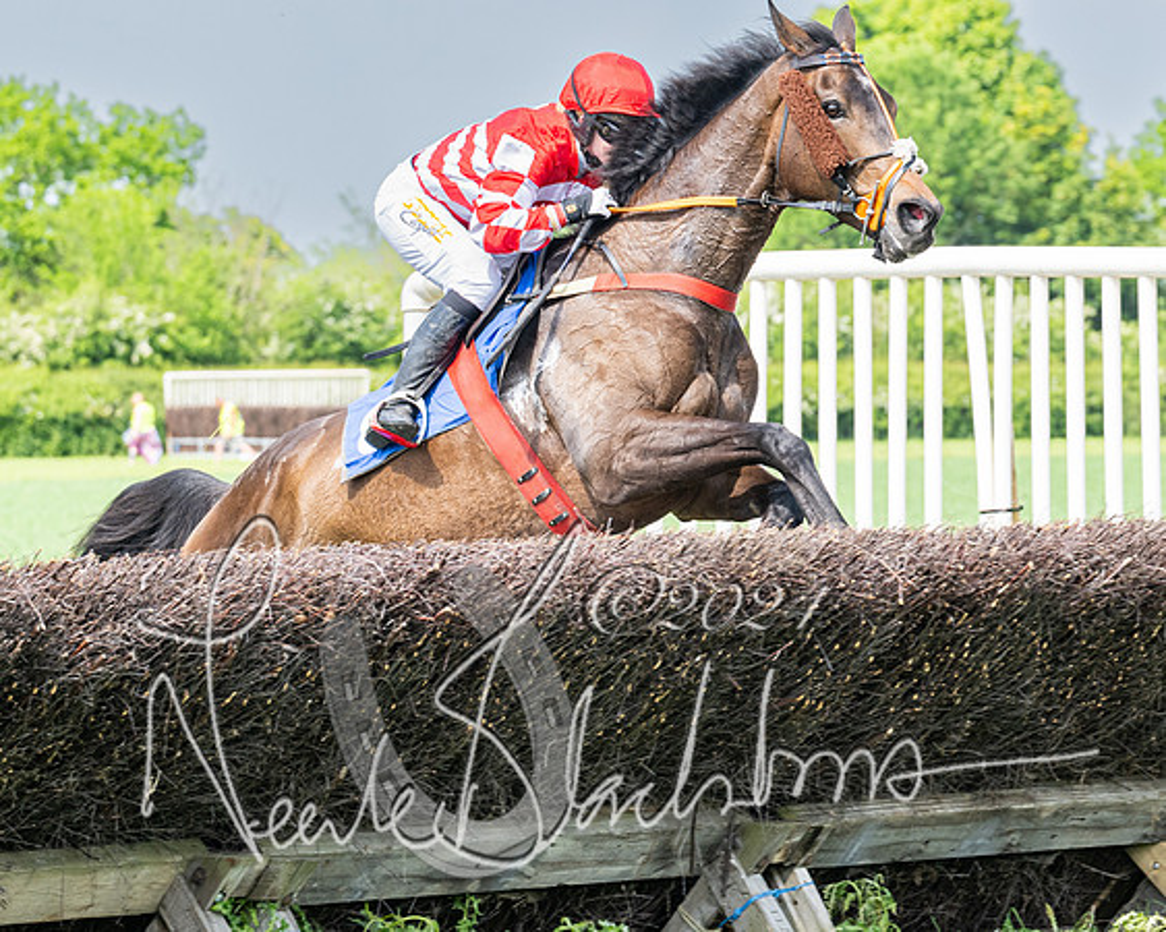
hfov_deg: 8.6
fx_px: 7768
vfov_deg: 6.9
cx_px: 563
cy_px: 564
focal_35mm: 225
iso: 400
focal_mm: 110
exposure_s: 1/800
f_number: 5
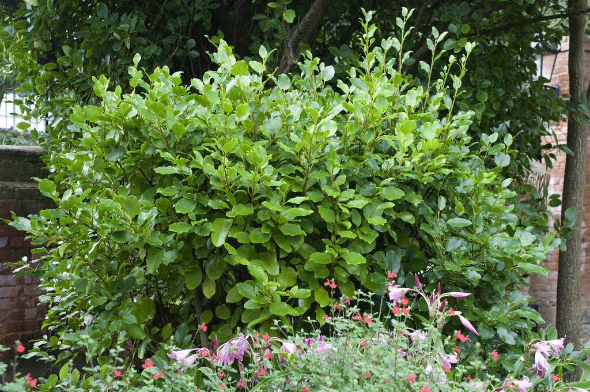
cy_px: 196
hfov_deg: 33.4
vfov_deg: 22.6
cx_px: 295
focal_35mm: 60
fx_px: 982
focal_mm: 40
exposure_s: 1/160
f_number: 5
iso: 200
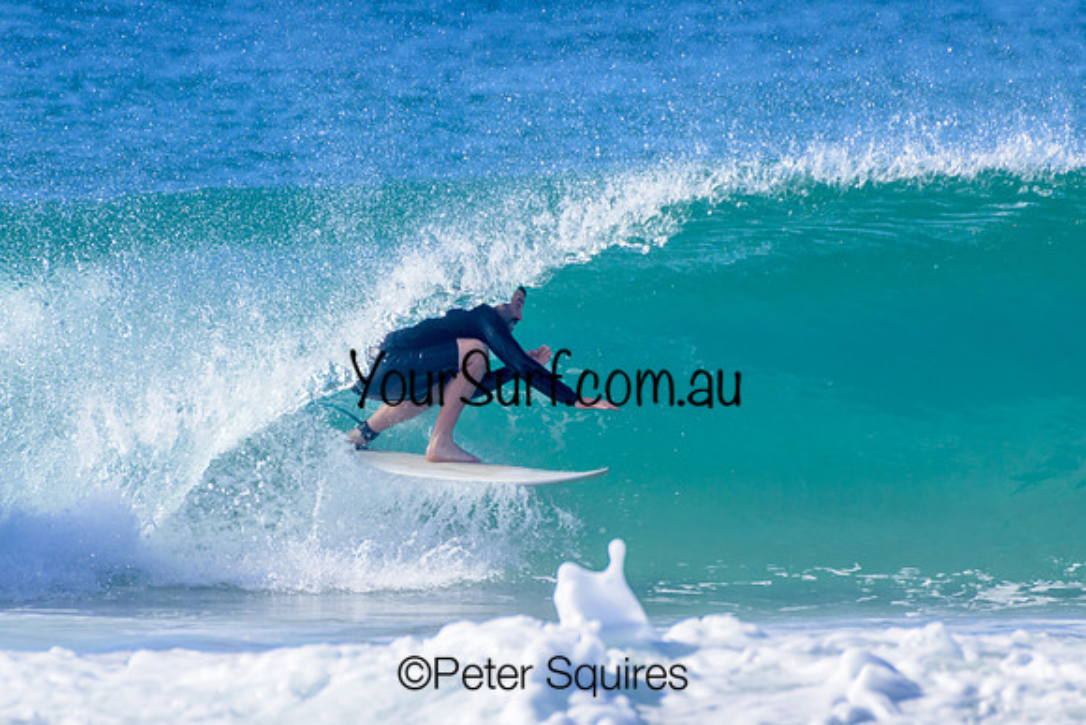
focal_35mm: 1000
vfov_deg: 1.4
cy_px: 362
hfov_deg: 2.1
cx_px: 543
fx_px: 30172
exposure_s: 1/2000
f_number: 11
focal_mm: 1000
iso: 1100
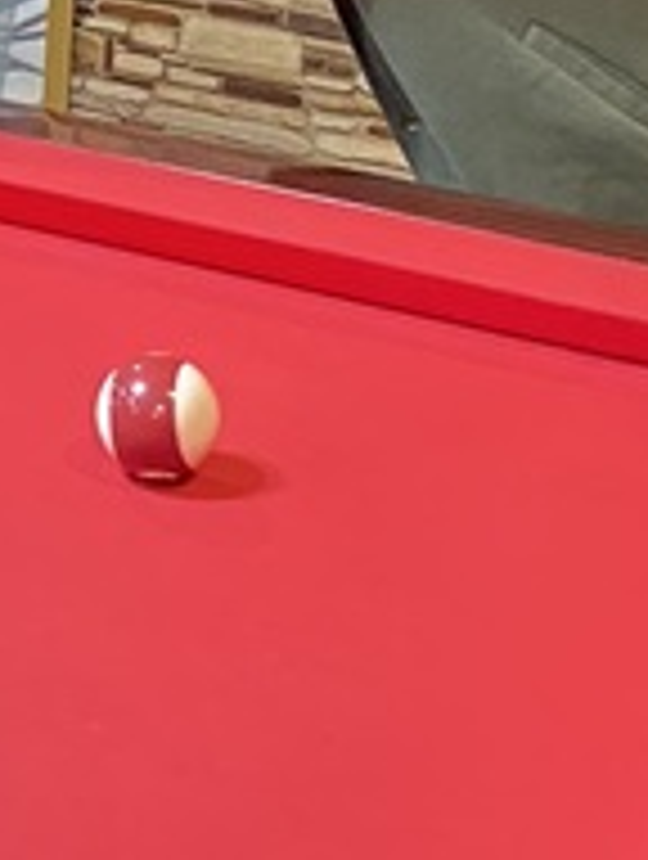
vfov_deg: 15.0
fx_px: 3110
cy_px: -266
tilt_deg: -10.6
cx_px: -220
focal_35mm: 125
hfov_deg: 11.5
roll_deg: -0.8
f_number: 1.8
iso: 500
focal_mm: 4.25
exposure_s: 1/25
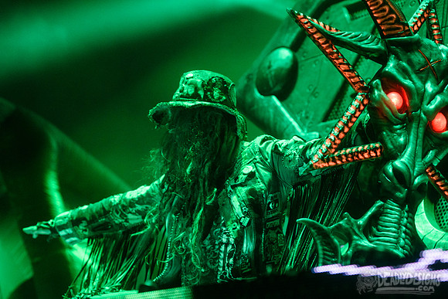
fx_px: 1115
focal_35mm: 90
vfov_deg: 15.3
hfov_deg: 22.7
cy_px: 167
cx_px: 197
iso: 3200
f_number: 4
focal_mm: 80
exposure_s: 1/500
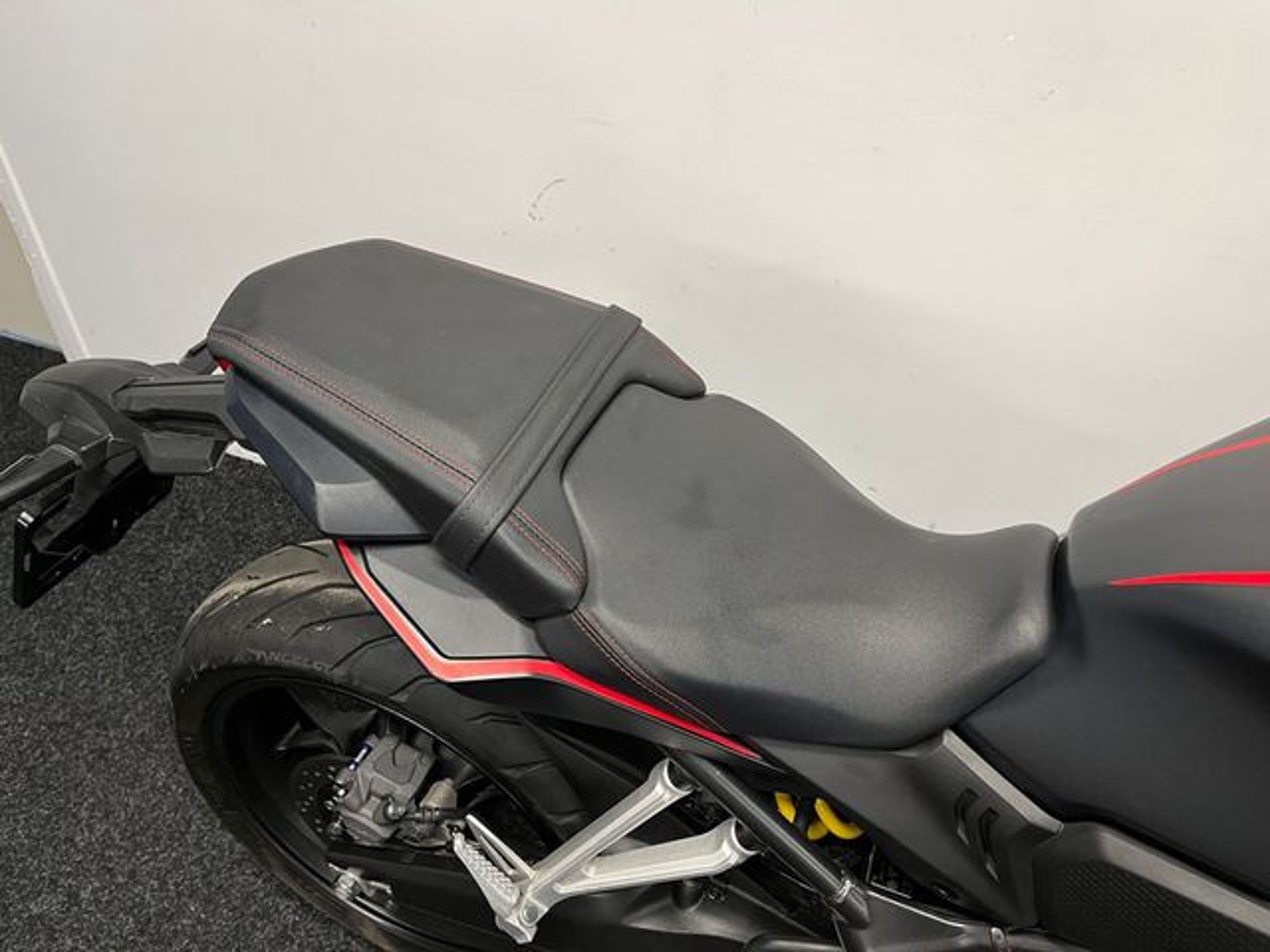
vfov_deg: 53.1
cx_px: 635
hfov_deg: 67.3
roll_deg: +0.3
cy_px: 476
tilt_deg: -39.5
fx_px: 954
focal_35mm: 26
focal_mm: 5.1
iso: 125
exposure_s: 1/50
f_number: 1.6
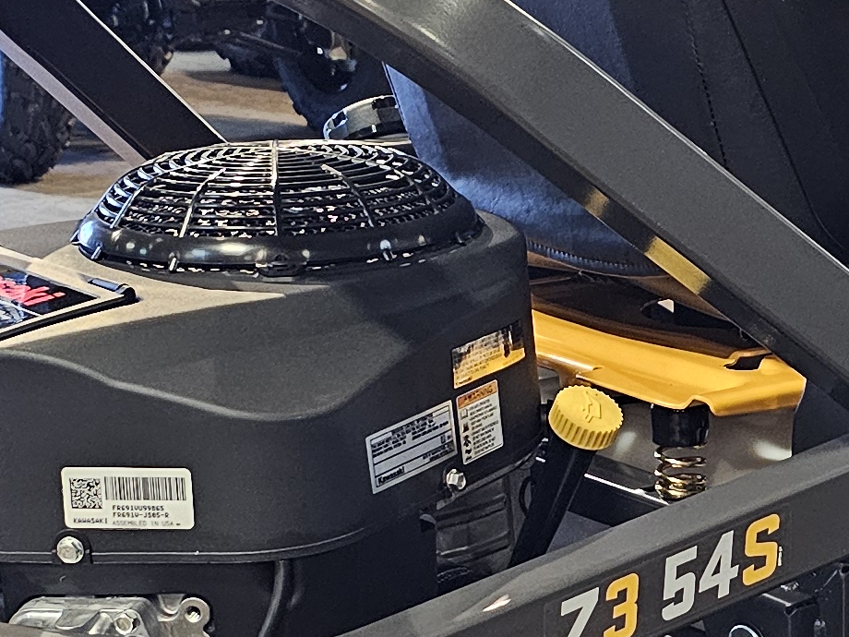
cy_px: 562
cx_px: 819
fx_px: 2453
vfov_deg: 14.7
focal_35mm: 100
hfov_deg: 19.2
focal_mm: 6.3
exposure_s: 1/60
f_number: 1.7
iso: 640
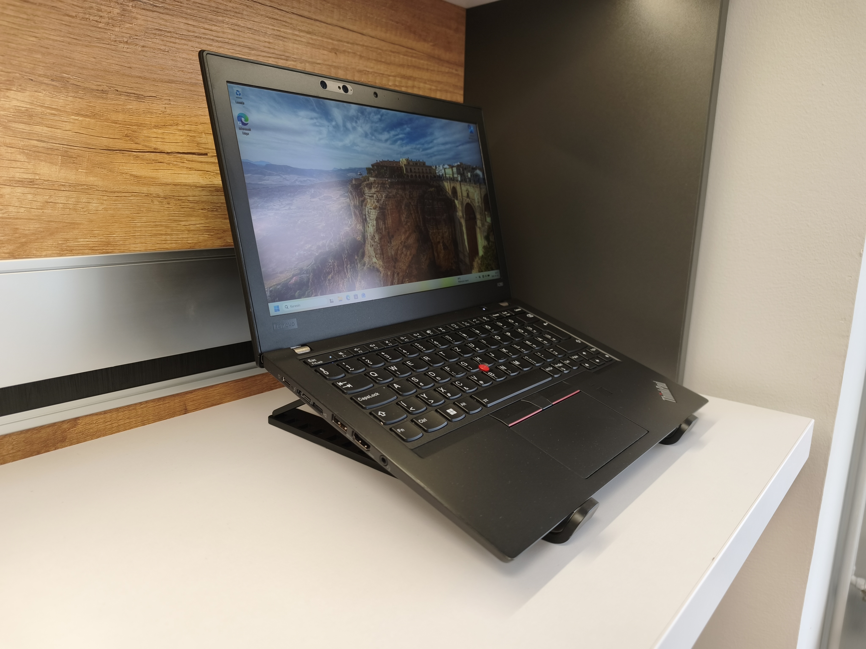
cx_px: 433
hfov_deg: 73.9
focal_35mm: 23
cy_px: 324
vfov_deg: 58.9
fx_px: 575
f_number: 1.62
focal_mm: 6.45
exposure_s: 1/99.9
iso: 125
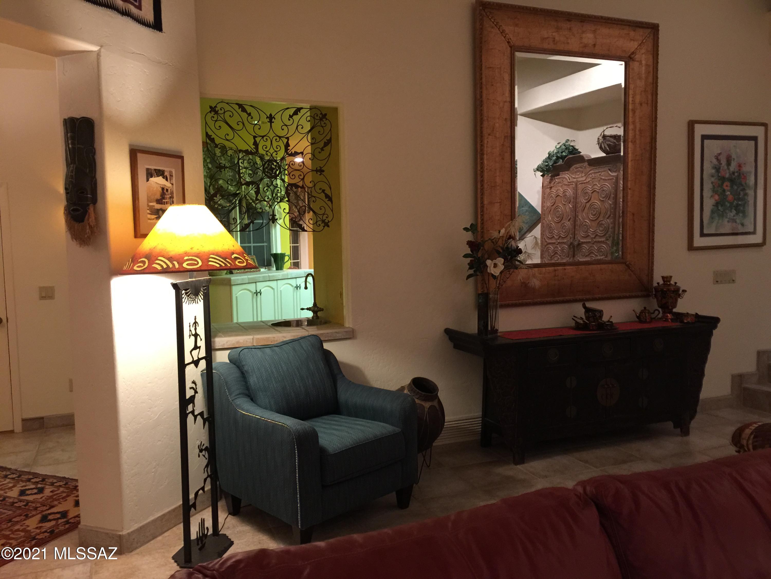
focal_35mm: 29
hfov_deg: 61.7
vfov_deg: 48.2
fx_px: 646
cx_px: 386
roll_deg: +1.5
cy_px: 290
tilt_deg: -4.6
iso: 125
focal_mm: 4.15
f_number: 2.2
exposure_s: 1/10
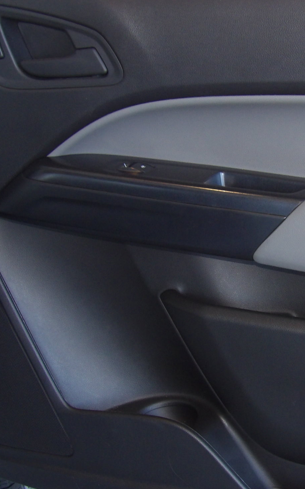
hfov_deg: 17.7
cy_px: 275
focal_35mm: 73
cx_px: 246
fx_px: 971
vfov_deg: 28.2
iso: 200
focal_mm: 7
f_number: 3.7
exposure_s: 1/32
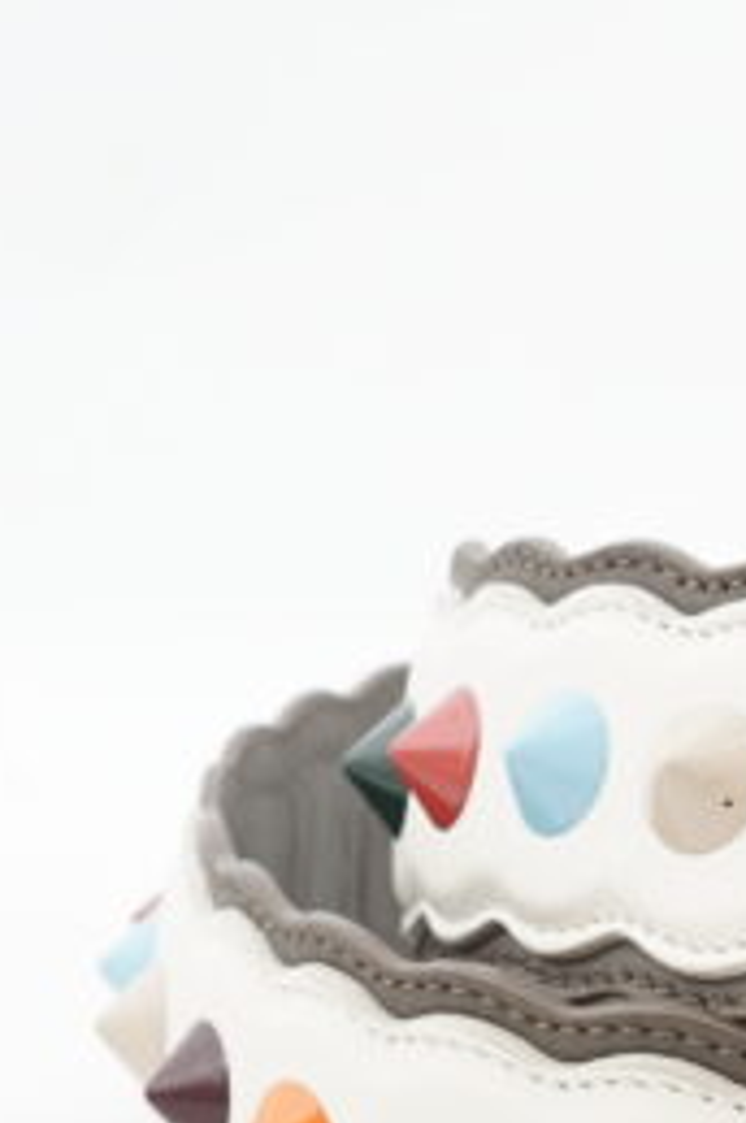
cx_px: 1312
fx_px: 6171
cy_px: 1166
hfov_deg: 6.8
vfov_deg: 10.3
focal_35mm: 198
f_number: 6.3
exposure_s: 1/10
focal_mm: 50
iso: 640
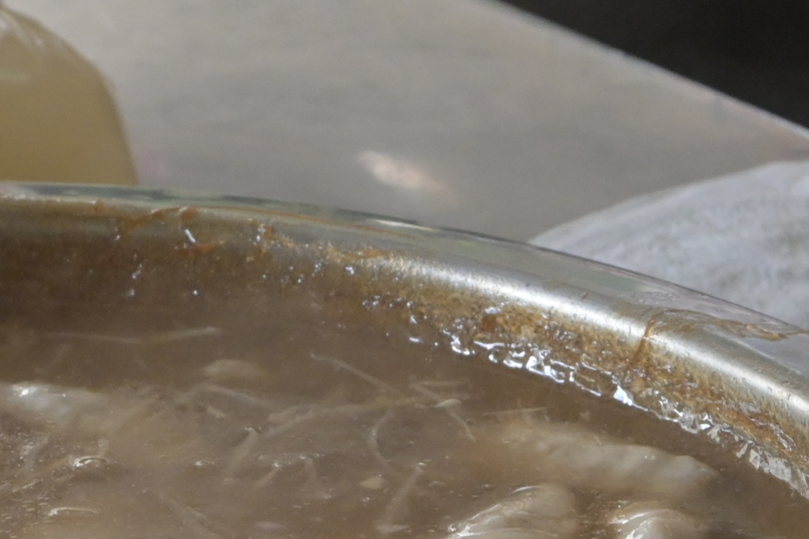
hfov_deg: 7.7
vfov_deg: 5.2
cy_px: 488
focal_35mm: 265
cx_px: -87
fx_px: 5955
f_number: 6.3
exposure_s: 1/160
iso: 1600
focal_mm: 50
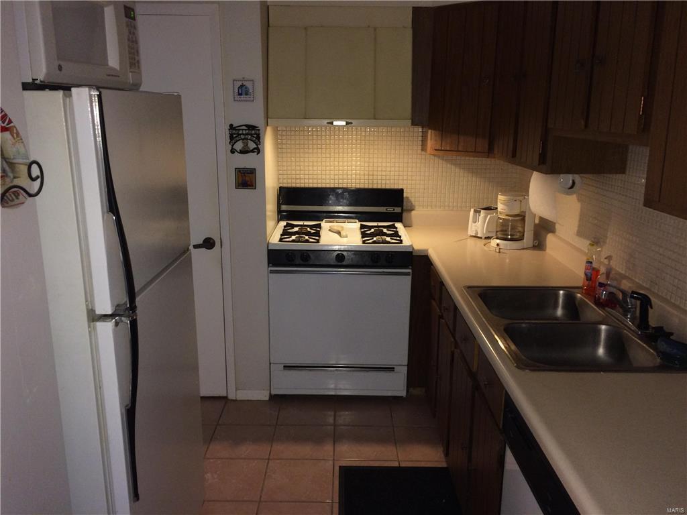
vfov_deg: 48.2
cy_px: 258
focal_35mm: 29
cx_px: 344
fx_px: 576
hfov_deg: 61.7
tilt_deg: -14.4
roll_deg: +0.0
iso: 125
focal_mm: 4.15
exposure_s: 1/24
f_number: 2.2
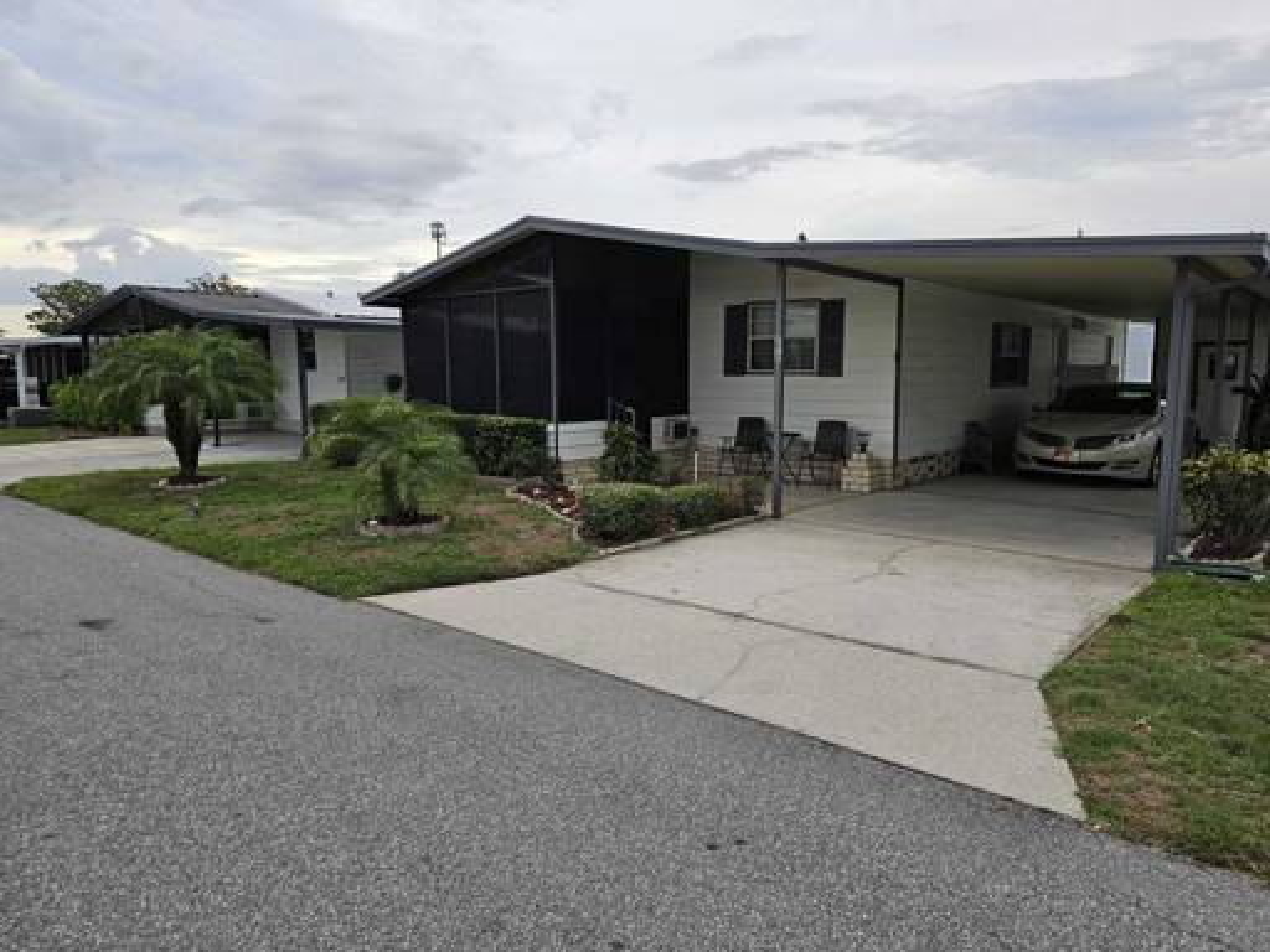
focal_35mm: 23
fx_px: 844
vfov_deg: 58.9
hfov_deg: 73.9
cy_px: 476
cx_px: 635
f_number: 1.7
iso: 25
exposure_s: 1/120
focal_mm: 6.3
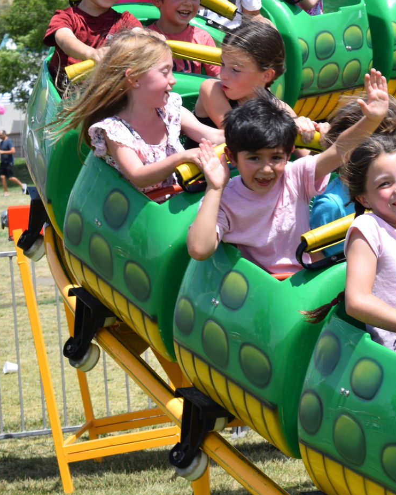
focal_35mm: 167
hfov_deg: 9.1
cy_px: 182
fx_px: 2448
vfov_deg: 11.5
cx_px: 502
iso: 200
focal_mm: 55
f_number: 10
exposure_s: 1/400
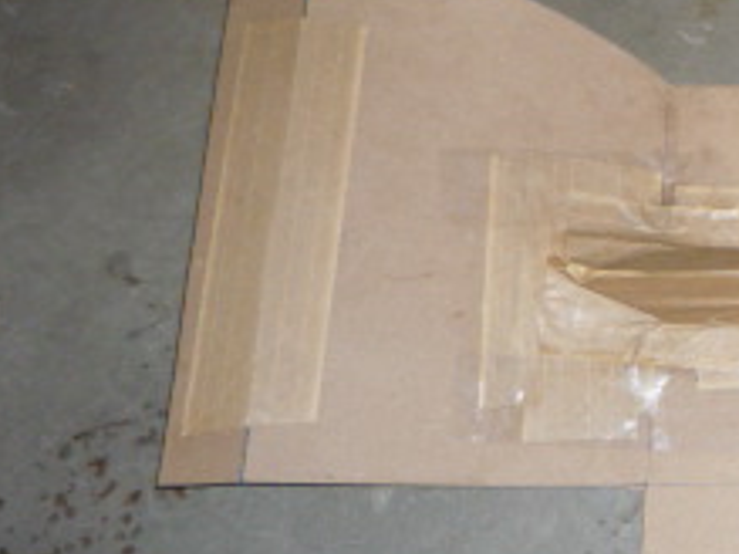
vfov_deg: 19.6
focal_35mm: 73
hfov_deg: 24.3
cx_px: 877
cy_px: 3
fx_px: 1558
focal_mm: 4.4
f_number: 2.8
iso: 100
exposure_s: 1/30
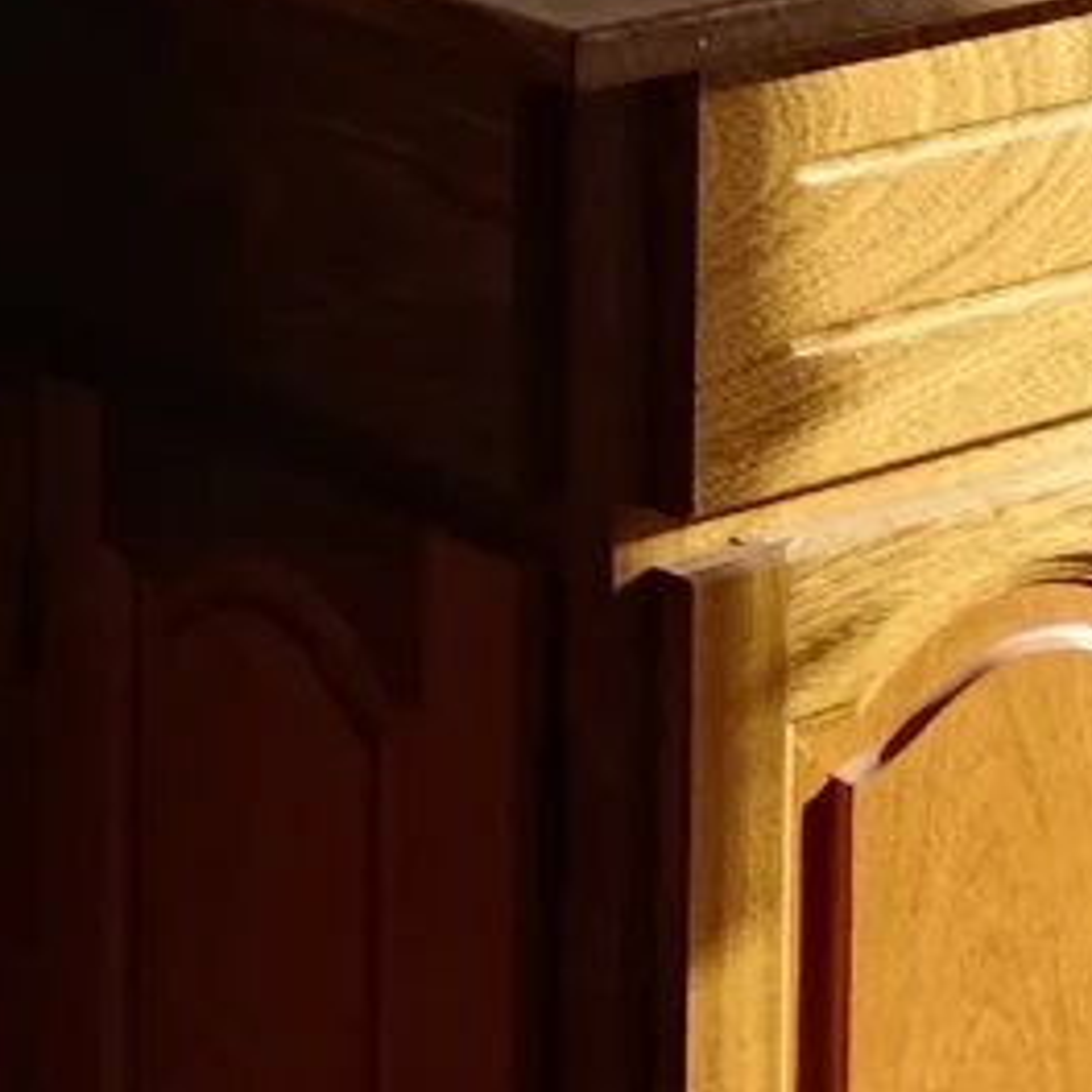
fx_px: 5282
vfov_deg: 11.5
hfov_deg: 11.8
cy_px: -376
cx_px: 658
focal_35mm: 148
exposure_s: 1/100
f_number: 1.65
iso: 66
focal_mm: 6.11
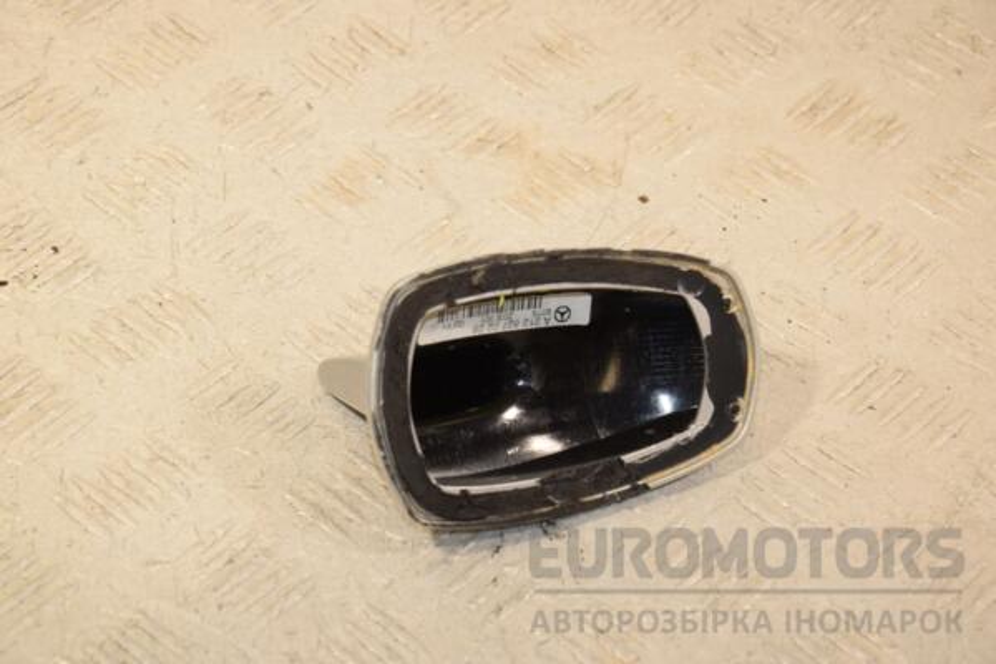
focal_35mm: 112
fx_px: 3112
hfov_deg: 18.2
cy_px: 332
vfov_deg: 12.2
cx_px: 498
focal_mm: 75
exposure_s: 1/200
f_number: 7.1
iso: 800
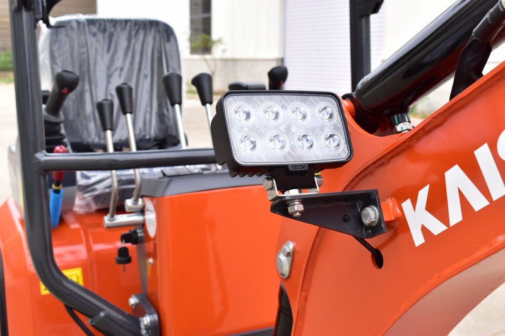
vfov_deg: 28.9
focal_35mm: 46
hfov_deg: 42.3
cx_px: 252
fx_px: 652
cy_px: 168
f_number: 9
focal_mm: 31
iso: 500
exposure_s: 1/320
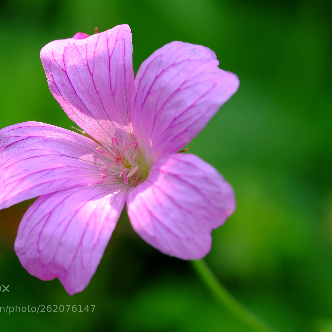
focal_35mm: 154
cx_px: 182
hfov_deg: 11.3
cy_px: 166
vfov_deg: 11.3
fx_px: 1671
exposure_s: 1/200
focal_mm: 80
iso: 500
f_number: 8
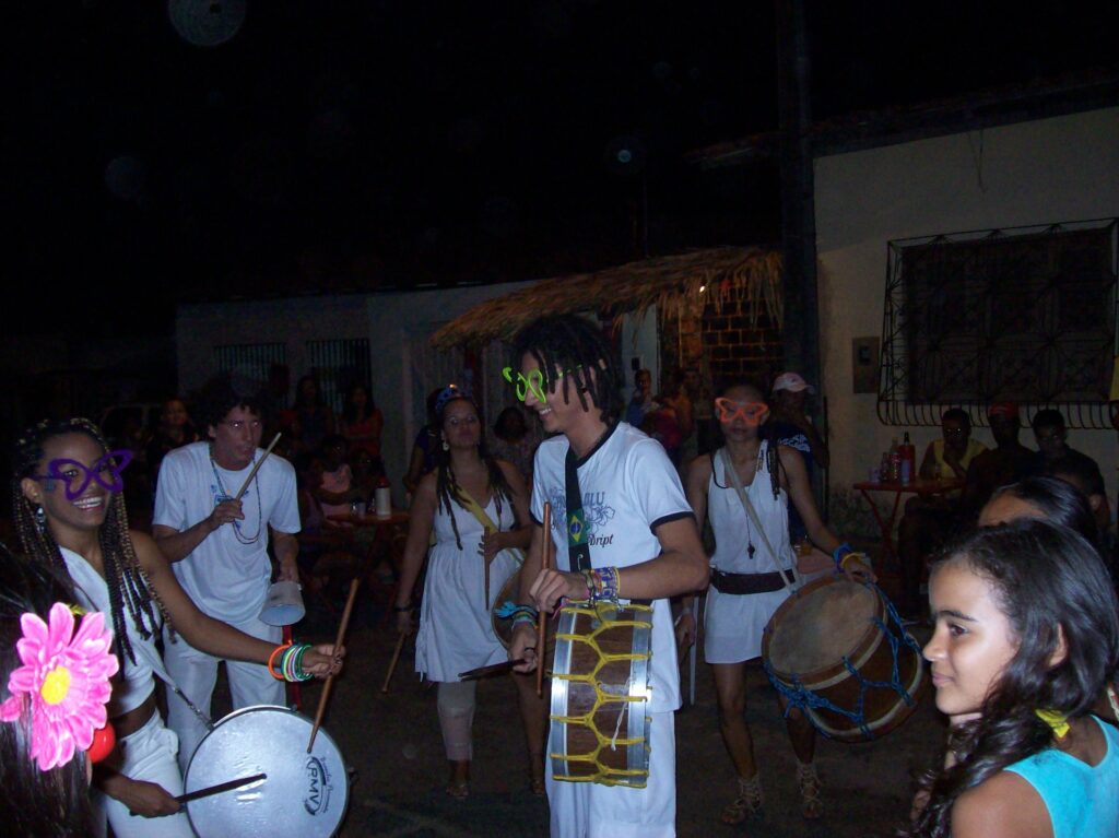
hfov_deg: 51.4
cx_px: 560
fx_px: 1163
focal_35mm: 36
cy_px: 419
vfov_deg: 39.6
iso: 200
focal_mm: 6
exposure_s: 1/64
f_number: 2.7
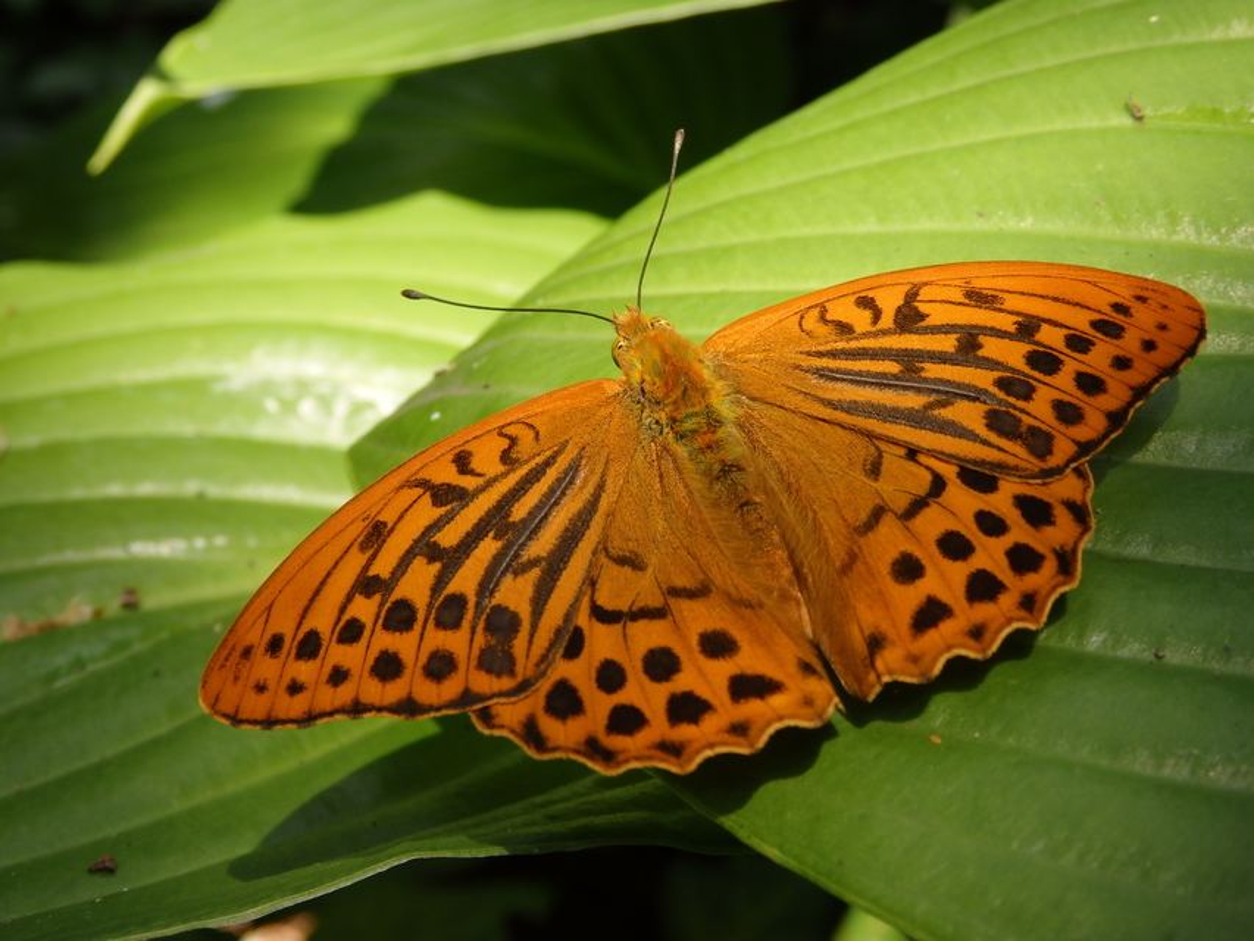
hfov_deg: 29.4
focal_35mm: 66
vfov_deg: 22.3
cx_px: 627
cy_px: 470
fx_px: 2391
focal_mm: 11.9
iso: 100
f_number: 4.4
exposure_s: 1/200
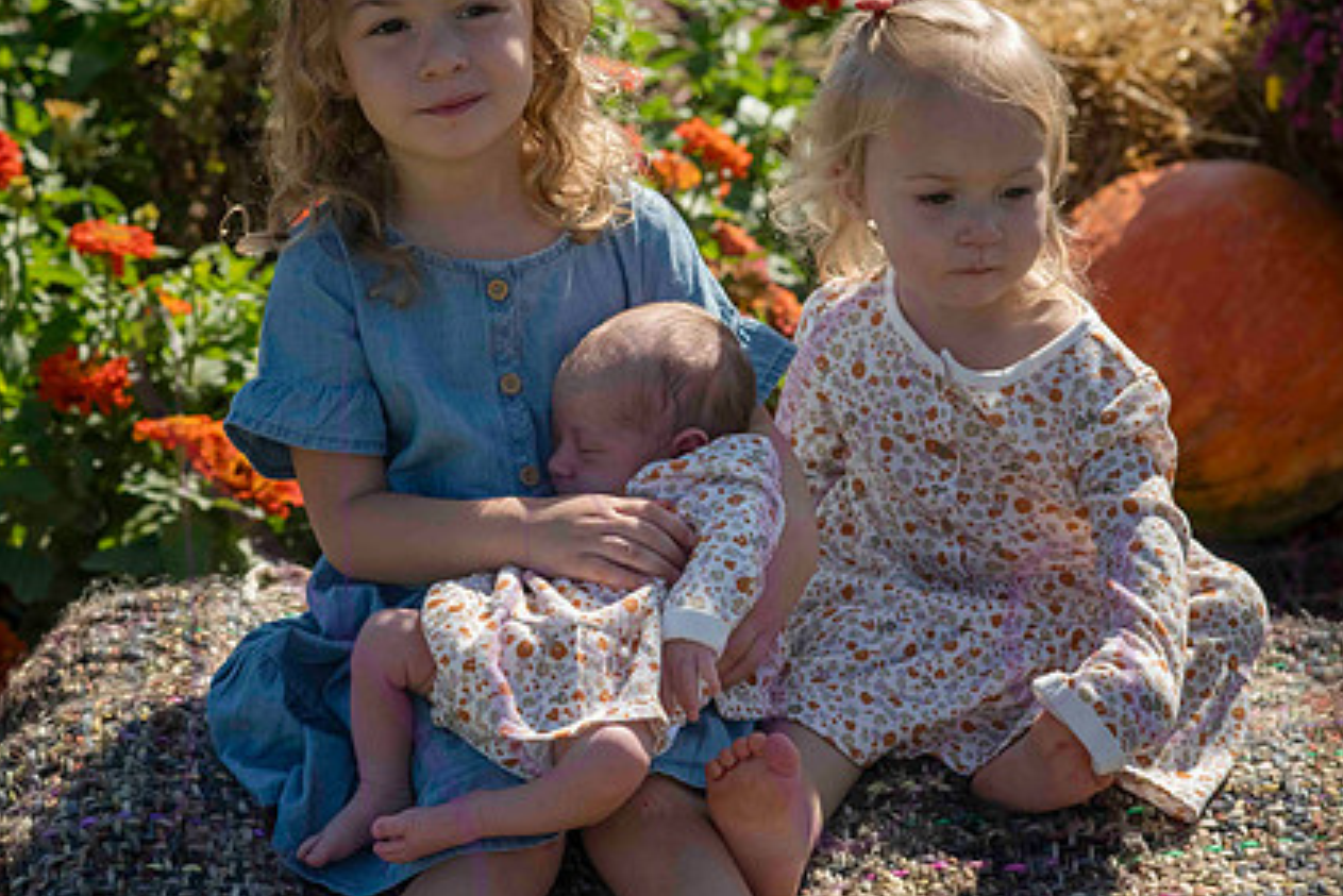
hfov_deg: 17.5
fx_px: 4366
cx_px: 667
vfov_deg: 11.7
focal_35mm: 117
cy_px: 352
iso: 400
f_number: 6.3
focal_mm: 85
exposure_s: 1/1250
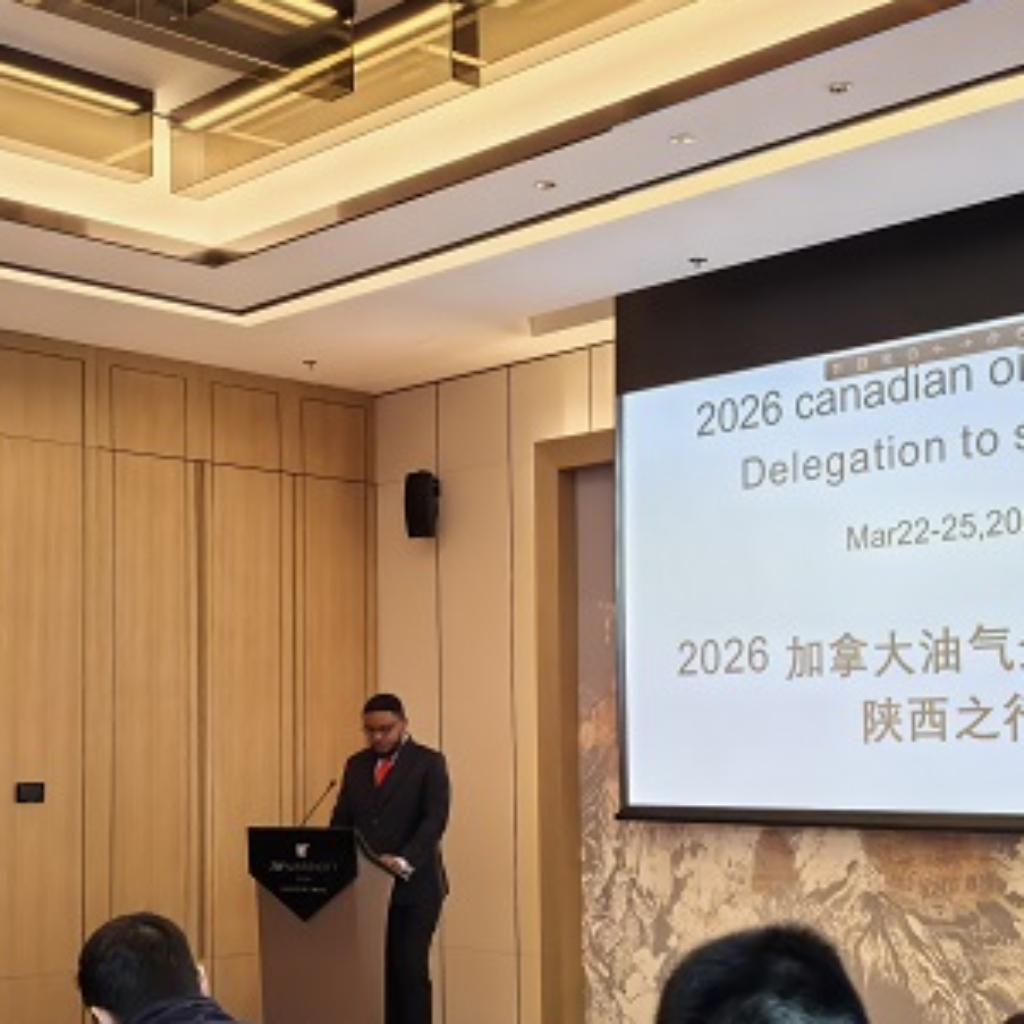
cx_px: 405
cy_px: 636
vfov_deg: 31.5
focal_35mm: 54
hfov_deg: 31.5
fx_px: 1807
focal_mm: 5.75
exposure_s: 1/30.7
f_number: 4
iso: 400
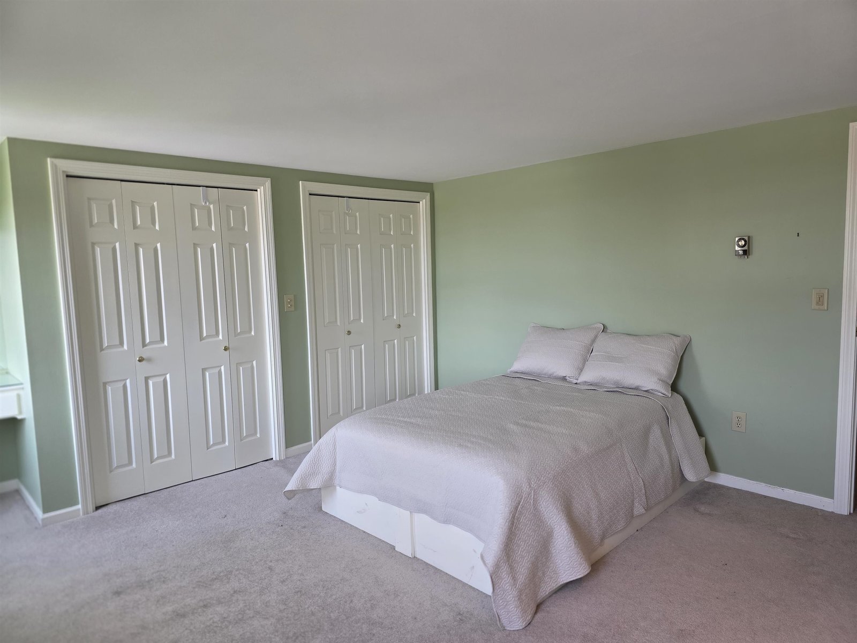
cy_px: 322
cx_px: 428
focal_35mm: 23
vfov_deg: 58.9
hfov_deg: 73.9
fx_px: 569
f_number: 1.7
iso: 160
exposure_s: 1/120
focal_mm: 6.3
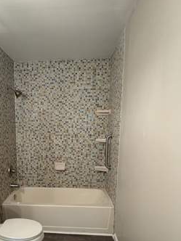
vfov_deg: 64.0
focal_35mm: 27
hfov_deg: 50.2
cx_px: 56
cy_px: 156
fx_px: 188
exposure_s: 1/60
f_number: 2.2
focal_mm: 2.22
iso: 250
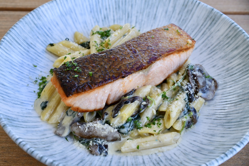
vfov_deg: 33.4
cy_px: 83
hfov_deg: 48.5
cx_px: 124
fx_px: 277
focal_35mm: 40
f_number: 11
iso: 400
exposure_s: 1/250
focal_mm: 40
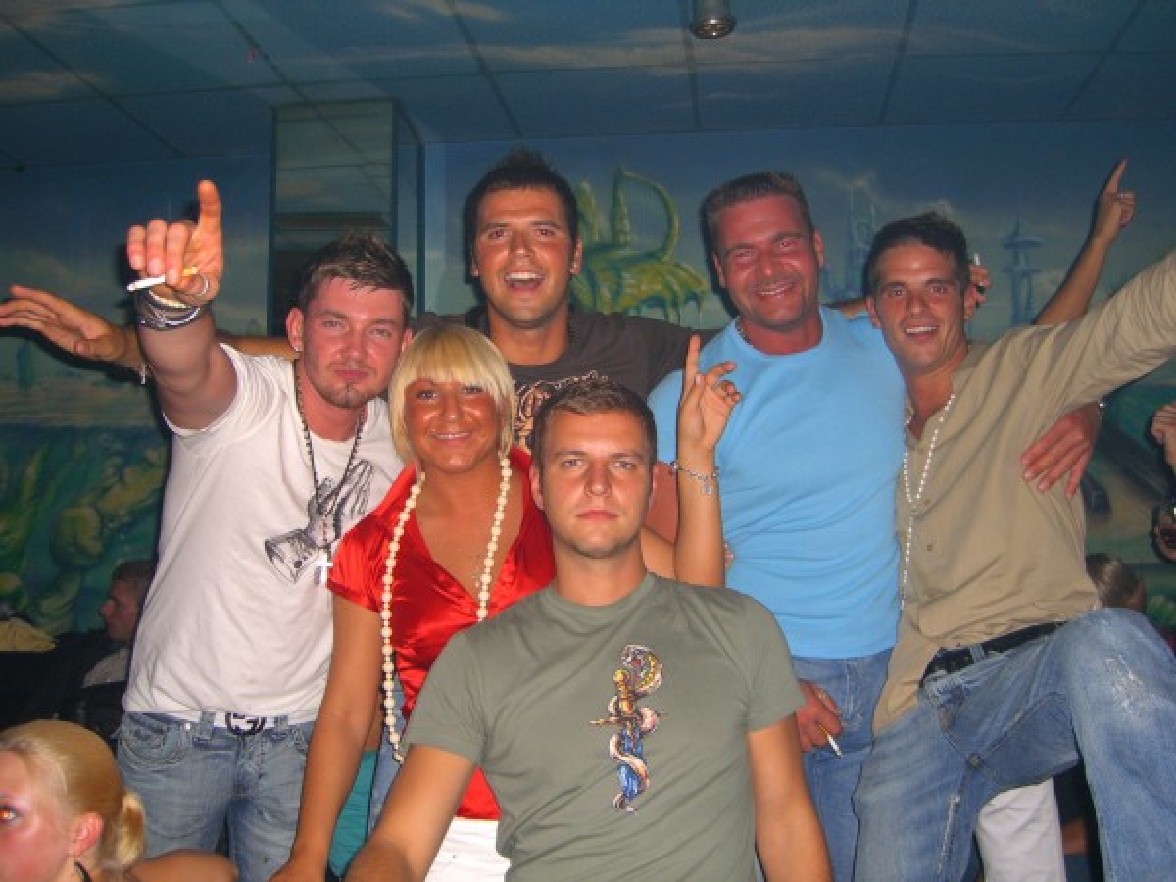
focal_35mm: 38
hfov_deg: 49.0
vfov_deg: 37.7
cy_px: 441
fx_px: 1291
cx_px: 588
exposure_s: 1/60
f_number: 2.8
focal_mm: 7.9
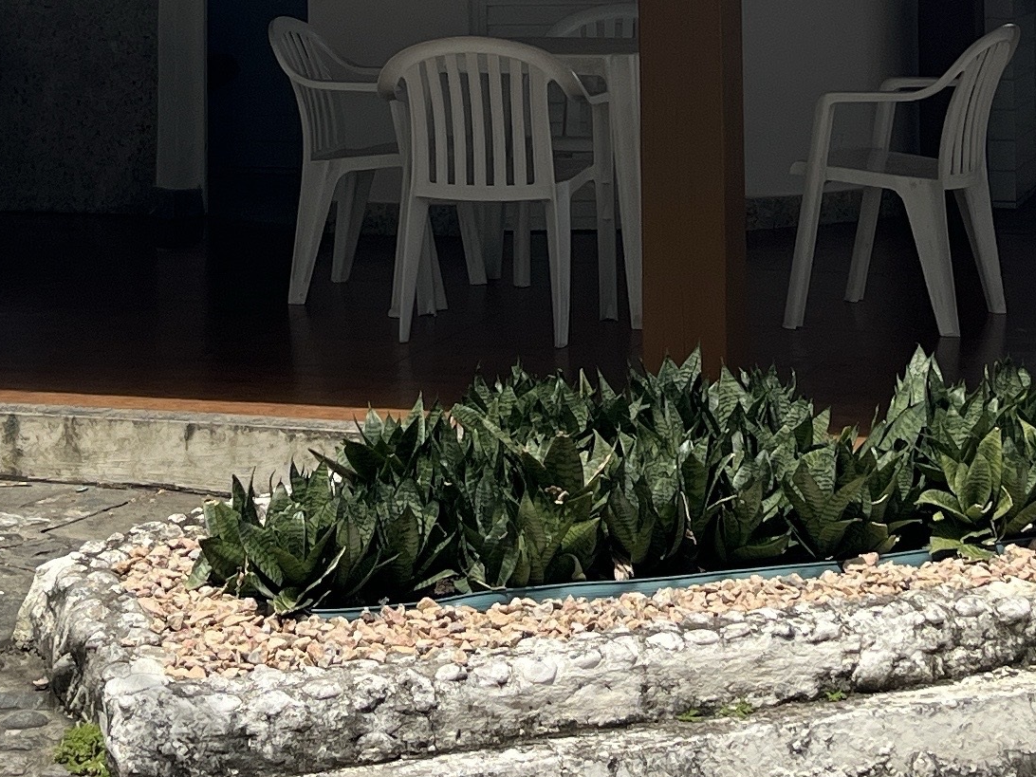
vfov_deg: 14.8
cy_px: -206
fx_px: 2873
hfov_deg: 20.4
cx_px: 477
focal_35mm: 96
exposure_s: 1/5556
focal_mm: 5.1
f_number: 1.6
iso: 50
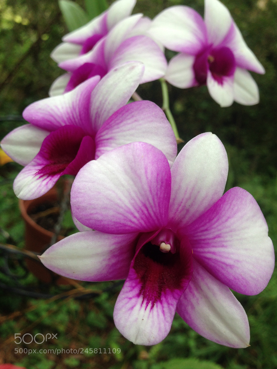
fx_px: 352
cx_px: 138
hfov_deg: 42.9
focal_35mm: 33
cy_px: 184
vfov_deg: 55.4
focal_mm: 4.12
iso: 50
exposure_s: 1/134
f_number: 2.4
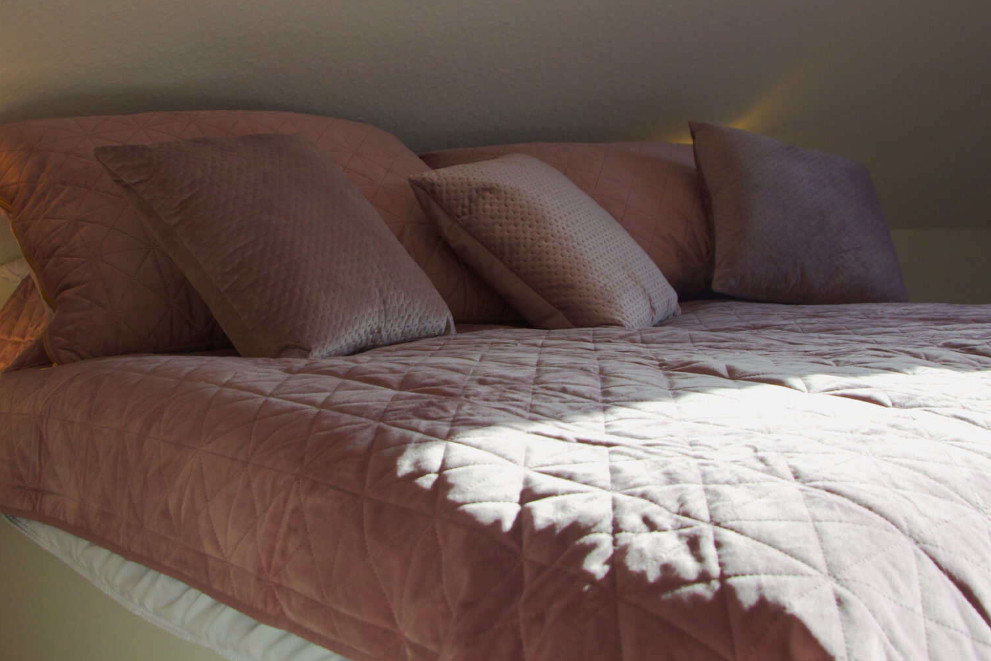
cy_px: 203
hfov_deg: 22.9
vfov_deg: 15.3
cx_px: 426
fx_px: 2446
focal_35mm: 89
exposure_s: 1/250
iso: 250
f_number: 8
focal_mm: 35
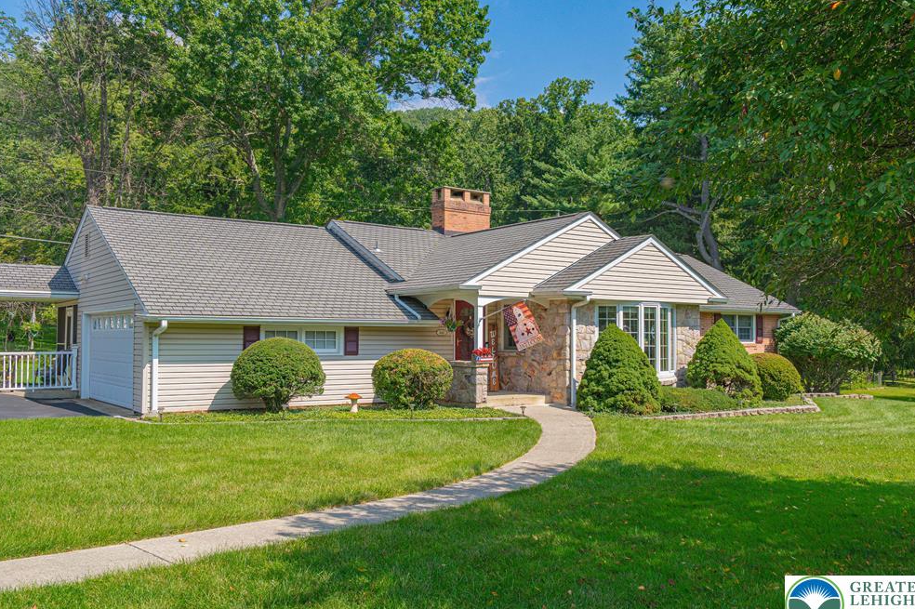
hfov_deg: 58.7
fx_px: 813
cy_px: 305
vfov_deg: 41.1
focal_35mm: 32
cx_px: 482
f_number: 9
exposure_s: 1/3200
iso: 320
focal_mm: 29
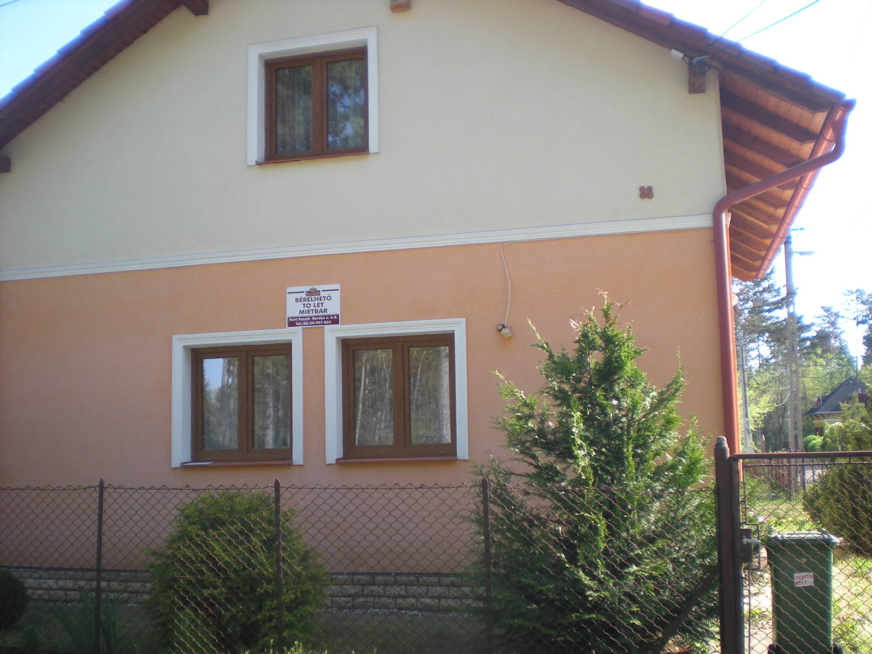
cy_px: 327
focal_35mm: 38
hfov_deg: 49.0
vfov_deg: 37.7
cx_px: 436
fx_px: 957
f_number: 3.1
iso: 64
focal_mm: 6.3
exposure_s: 1/156
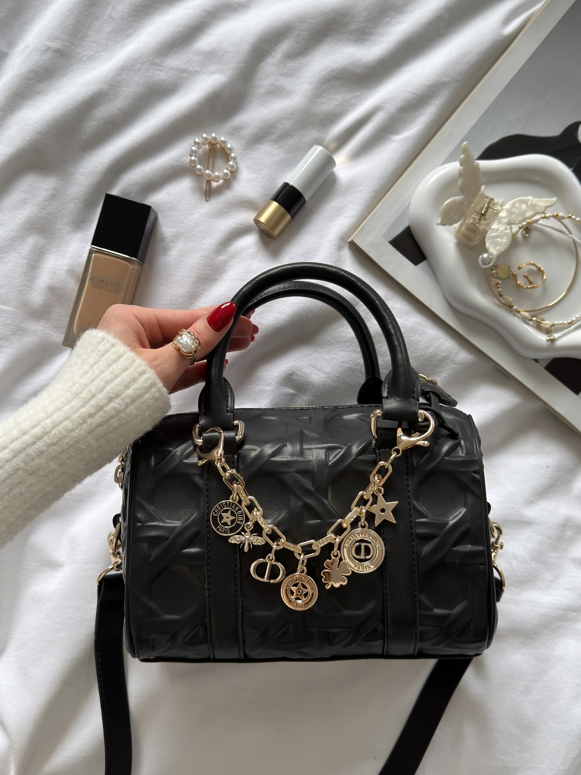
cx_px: 290
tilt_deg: -83.7
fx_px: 783
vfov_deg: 52.6
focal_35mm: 35
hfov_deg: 40.7
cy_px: 388
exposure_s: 1/121
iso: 64
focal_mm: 6.76
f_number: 1.78
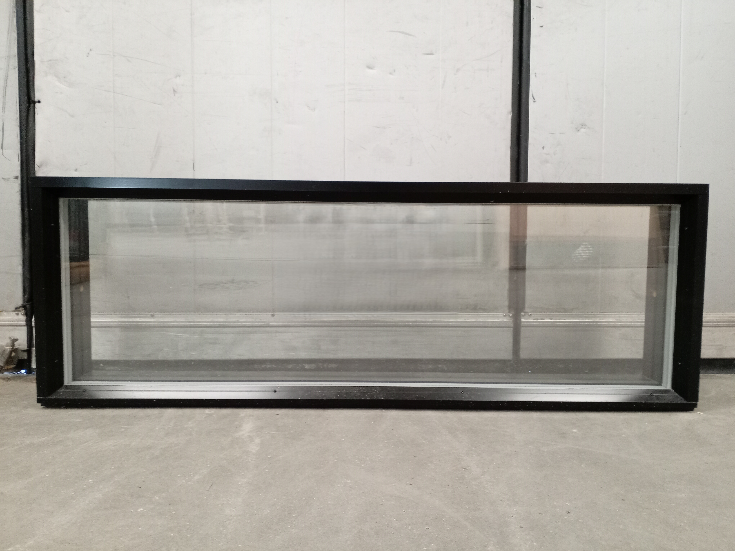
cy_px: 276
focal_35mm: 27
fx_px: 573
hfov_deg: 65.3
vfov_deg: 51.4
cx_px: 368
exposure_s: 1/20
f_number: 1.8
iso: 1675
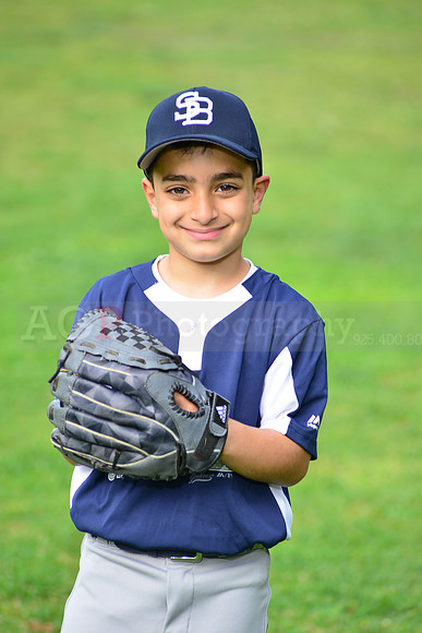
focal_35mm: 200
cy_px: 316
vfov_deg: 10.3
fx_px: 3514
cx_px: 211
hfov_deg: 6.9
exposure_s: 1/200
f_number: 5.6
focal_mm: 200
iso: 320
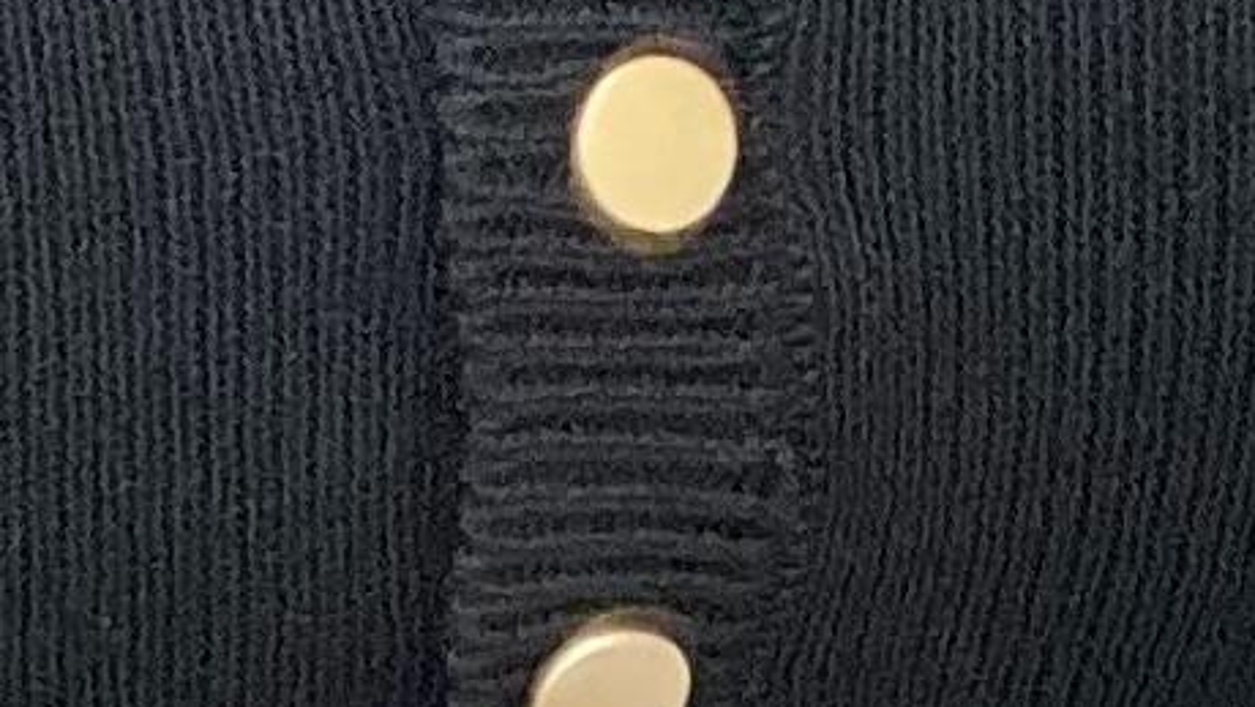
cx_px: -153
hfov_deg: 4.3
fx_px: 16543
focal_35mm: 497
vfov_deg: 2.4
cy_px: 920
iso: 200
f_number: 2
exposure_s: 1/100
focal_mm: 6
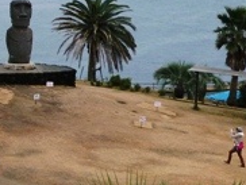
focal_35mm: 109
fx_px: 776
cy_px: 47
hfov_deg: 16.7
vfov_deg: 13.6
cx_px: -100
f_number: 4
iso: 125
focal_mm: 5.5
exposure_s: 1/250
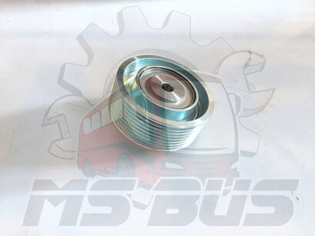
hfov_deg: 61.6
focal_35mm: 29
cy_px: 118
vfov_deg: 48.3
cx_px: 158
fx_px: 264
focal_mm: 4.15
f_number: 2.2
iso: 320
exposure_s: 1/17
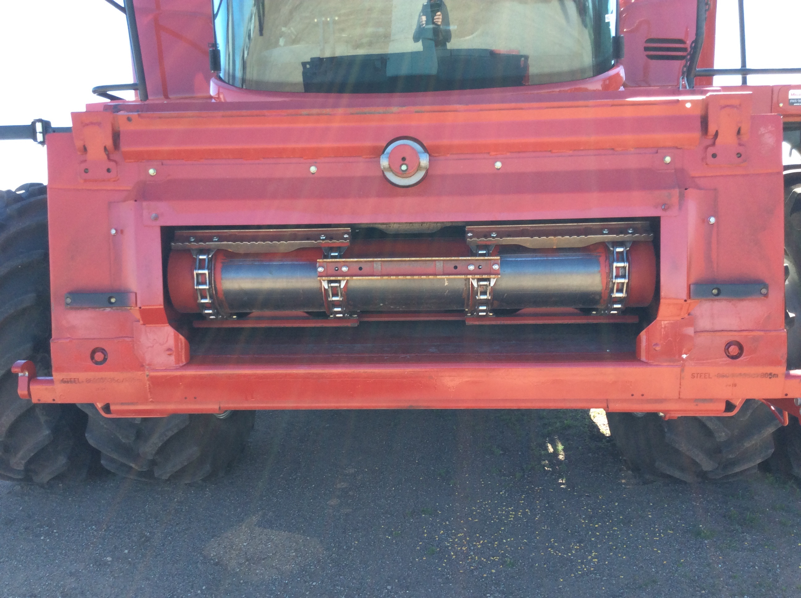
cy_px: 299
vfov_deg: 44.1
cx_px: 400
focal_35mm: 32
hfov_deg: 56.9
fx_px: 739
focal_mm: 3.3
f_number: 2.4
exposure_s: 1/177
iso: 32
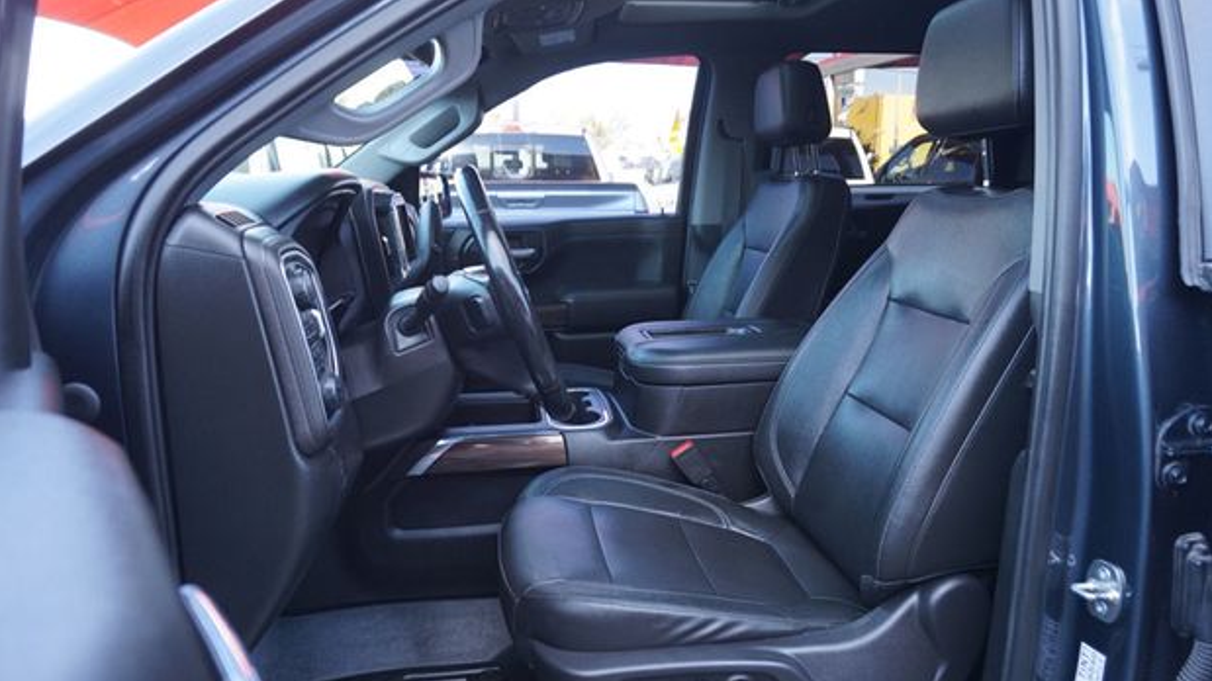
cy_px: 319
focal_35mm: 26
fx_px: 835
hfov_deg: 71.9
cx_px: 591
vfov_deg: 44.3
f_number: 4
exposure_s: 1/60
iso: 250
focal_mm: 16
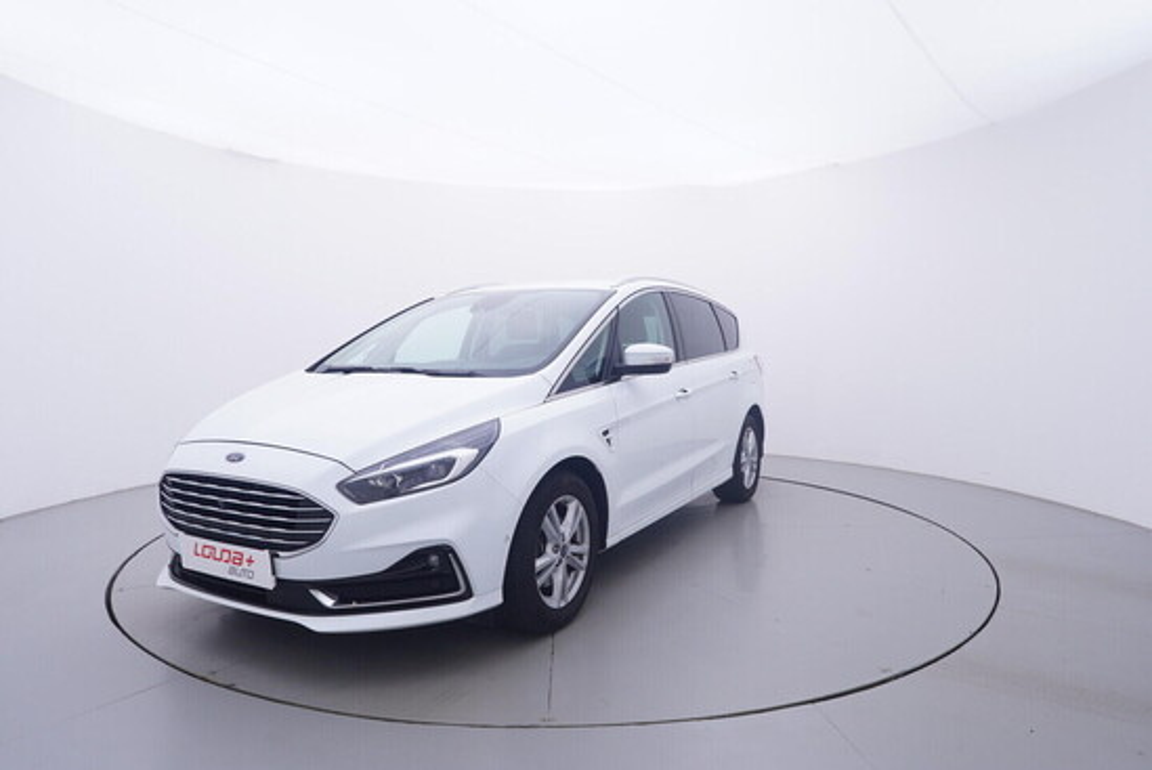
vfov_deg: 56.2
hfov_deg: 77.3
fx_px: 721
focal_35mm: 22
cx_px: 576
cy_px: 385
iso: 200
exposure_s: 1/80
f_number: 5
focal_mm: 15
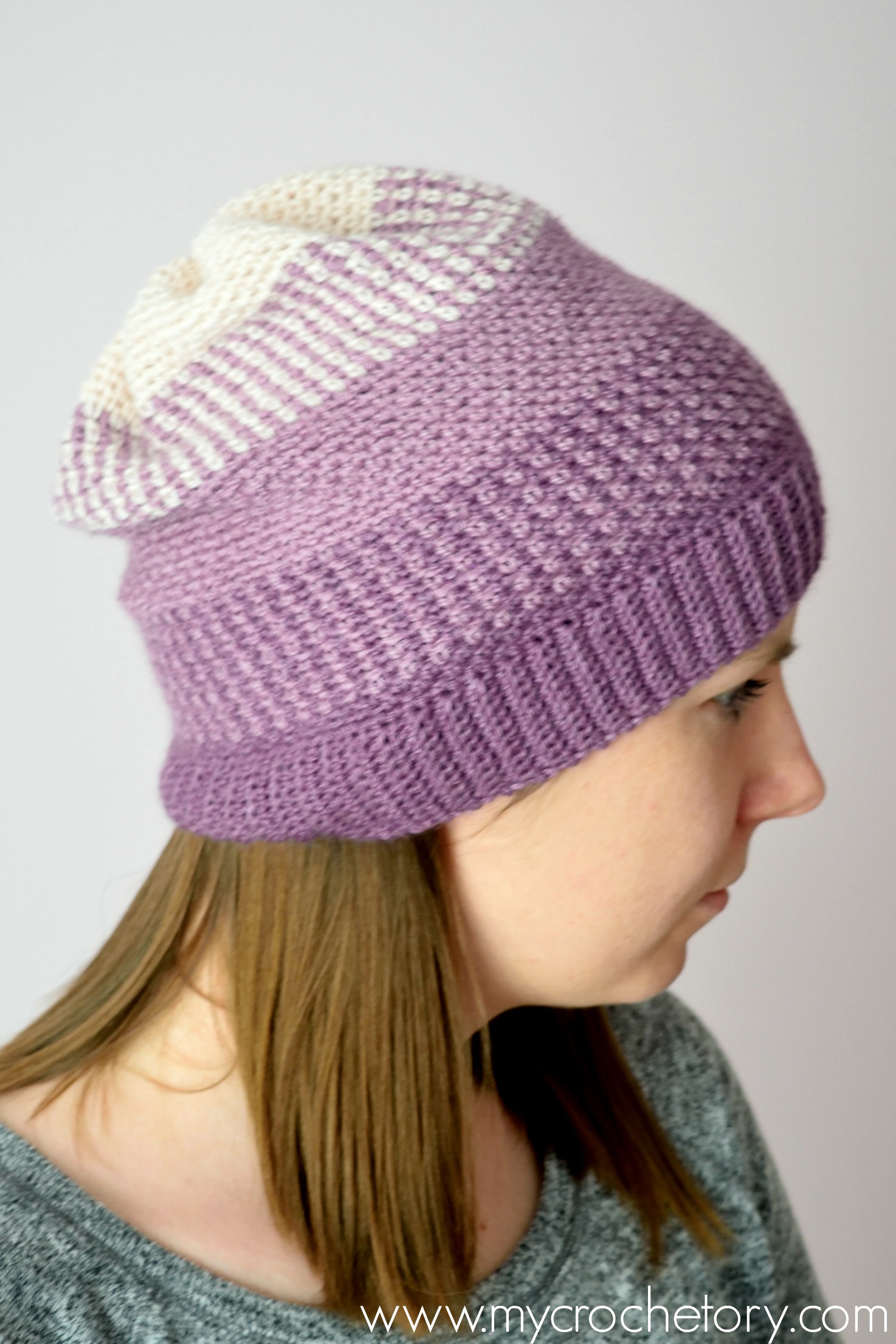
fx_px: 2353
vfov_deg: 31.9
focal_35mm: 63
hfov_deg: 21.6
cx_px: 448
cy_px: 672
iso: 800
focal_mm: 42
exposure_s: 1/5
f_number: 5
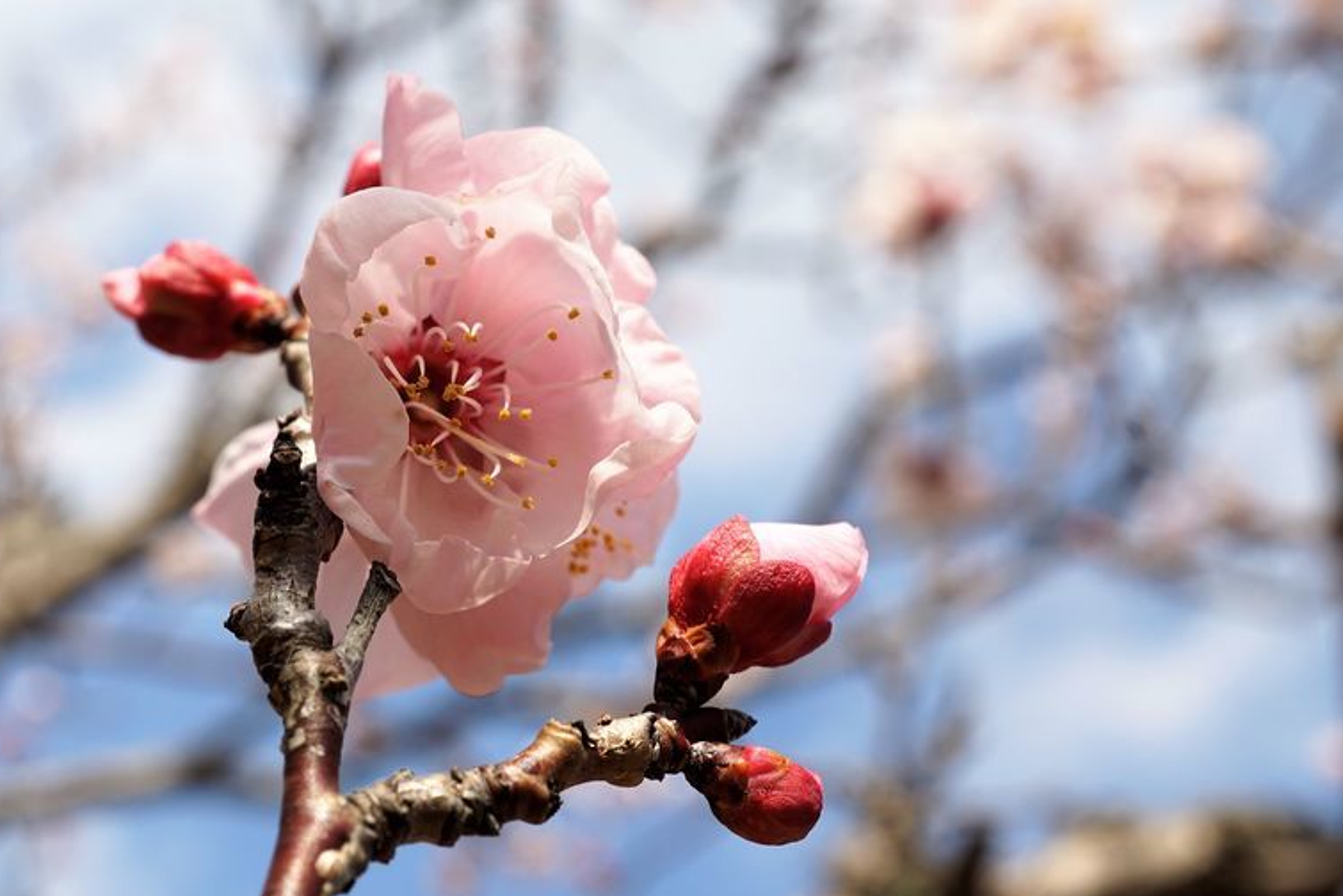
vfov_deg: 22.2
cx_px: 457
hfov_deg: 32.6
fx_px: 2276
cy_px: 548
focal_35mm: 61
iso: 100
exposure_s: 1/200
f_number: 9
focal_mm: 30
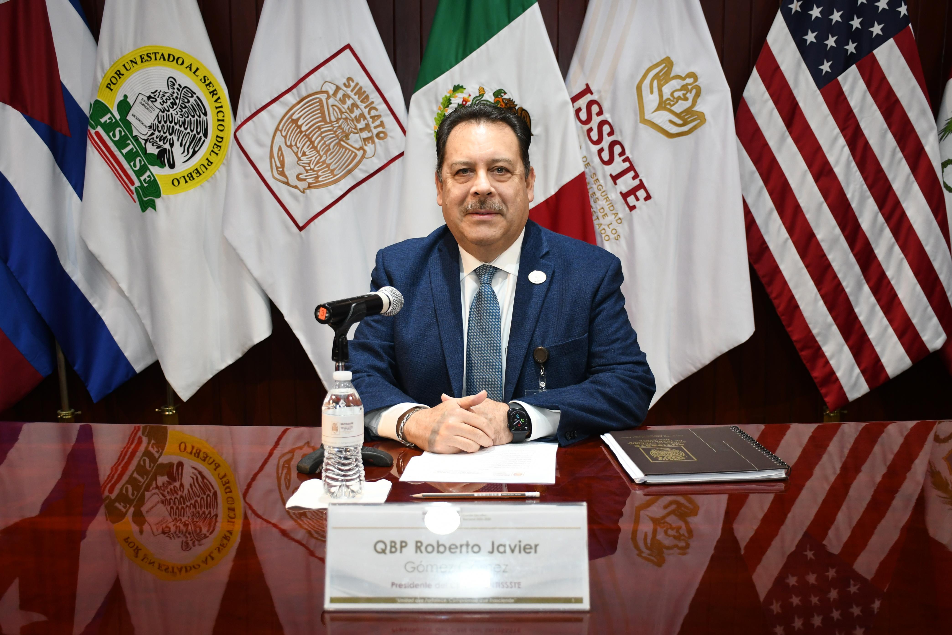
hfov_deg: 48.5
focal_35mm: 40
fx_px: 1058
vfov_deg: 33.4
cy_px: 318
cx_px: 476
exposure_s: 1/100
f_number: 4
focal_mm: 27
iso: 1250
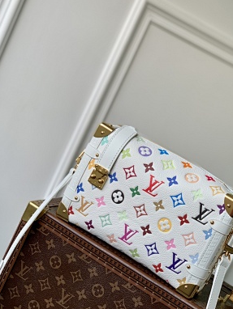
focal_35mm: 68
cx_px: 143
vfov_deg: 28.5
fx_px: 610
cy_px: 186
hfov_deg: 21.6
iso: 20
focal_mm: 6
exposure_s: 1/122
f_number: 2.4
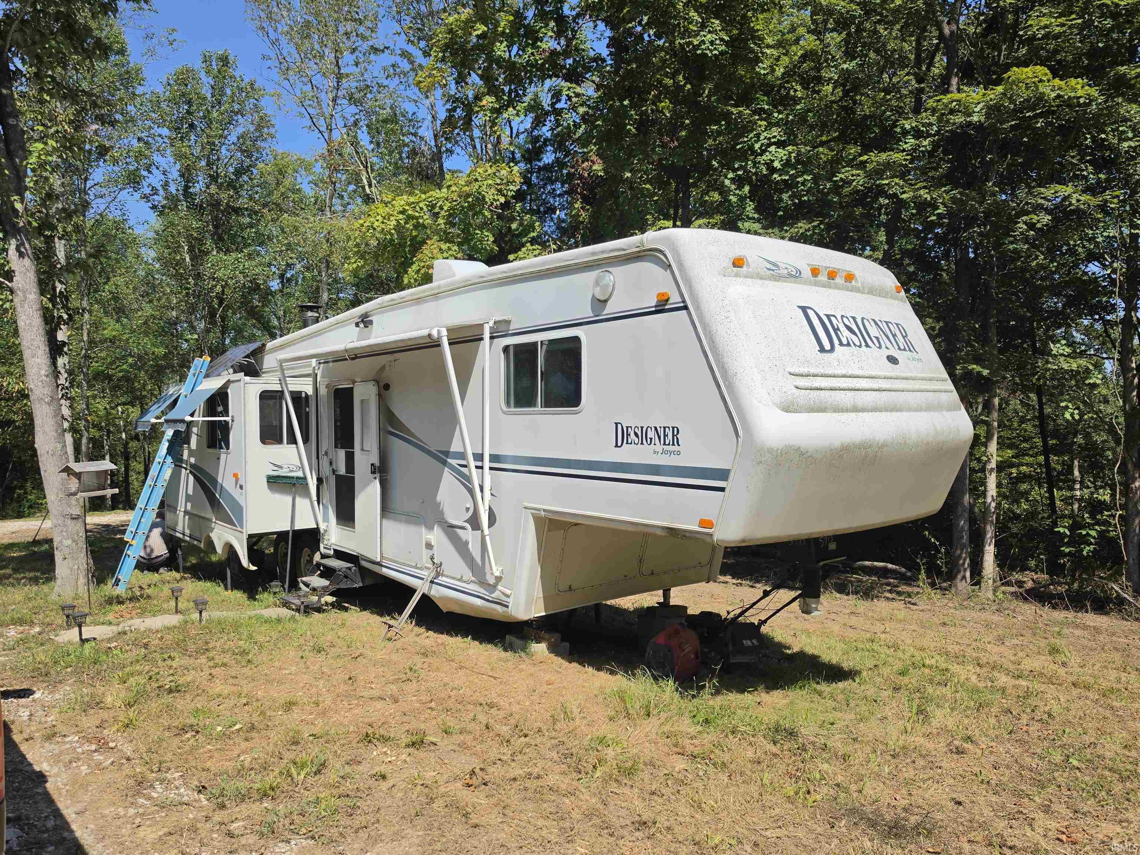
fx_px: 757
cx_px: 570
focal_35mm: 23
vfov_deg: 58.9
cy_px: 428
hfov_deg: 73.9
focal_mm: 6.5
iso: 64
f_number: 1.4
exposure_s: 1/7939
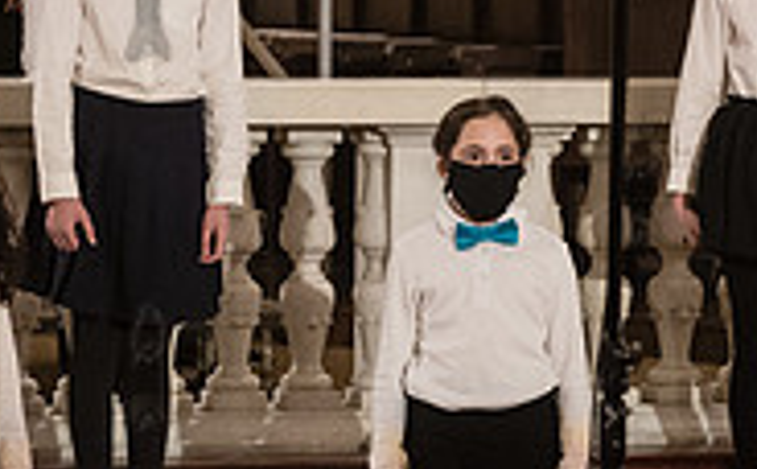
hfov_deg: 7.8
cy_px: 32
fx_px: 5557
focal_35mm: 270
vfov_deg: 4.8
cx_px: 198
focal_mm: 80
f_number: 5
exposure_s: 1/125
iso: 4000
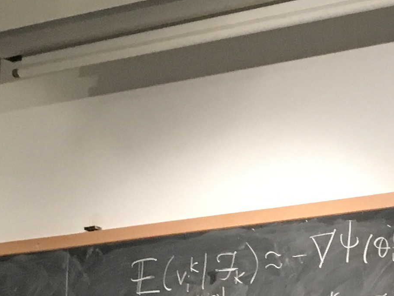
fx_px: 1469
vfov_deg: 11.3
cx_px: 464
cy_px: 362
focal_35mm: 129
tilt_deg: +6.3
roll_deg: +0.3
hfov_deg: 14.8
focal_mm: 4.15
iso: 200
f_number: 2.2
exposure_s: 1/20
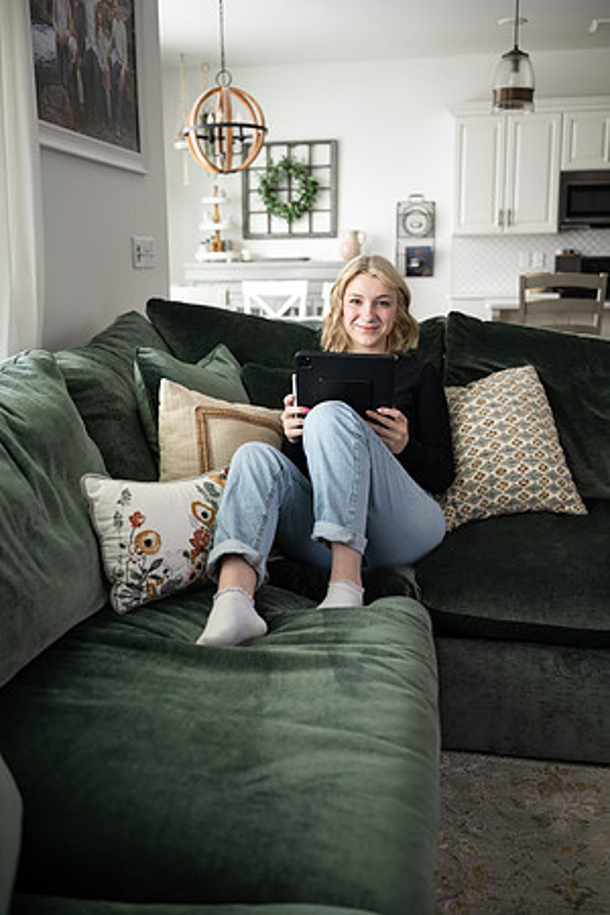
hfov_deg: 38.9
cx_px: 305
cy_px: 458
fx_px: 864
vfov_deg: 55.8
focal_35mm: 34
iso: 200
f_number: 2.8
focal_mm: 34
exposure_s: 1/250
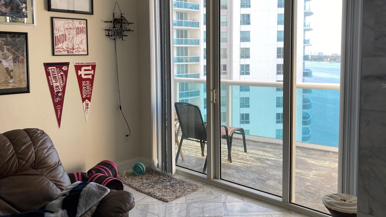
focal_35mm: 33
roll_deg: -0.8
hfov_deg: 59.5
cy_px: 85
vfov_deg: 35.5
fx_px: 338
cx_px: 198
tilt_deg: -4.4
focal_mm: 3.99
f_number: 1.8
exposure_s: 1/122
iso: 20
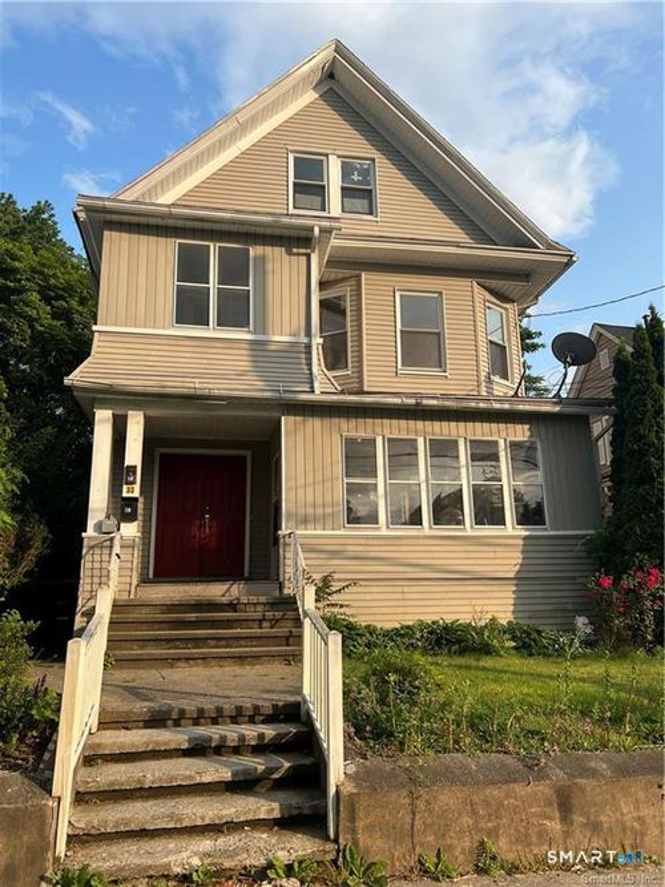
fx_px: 666
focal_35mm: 26
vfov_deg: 67.3
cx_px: 332
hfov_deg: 53.0
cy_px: 444
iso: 50
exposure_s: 1/1779
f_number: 1.5
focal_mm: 5.7
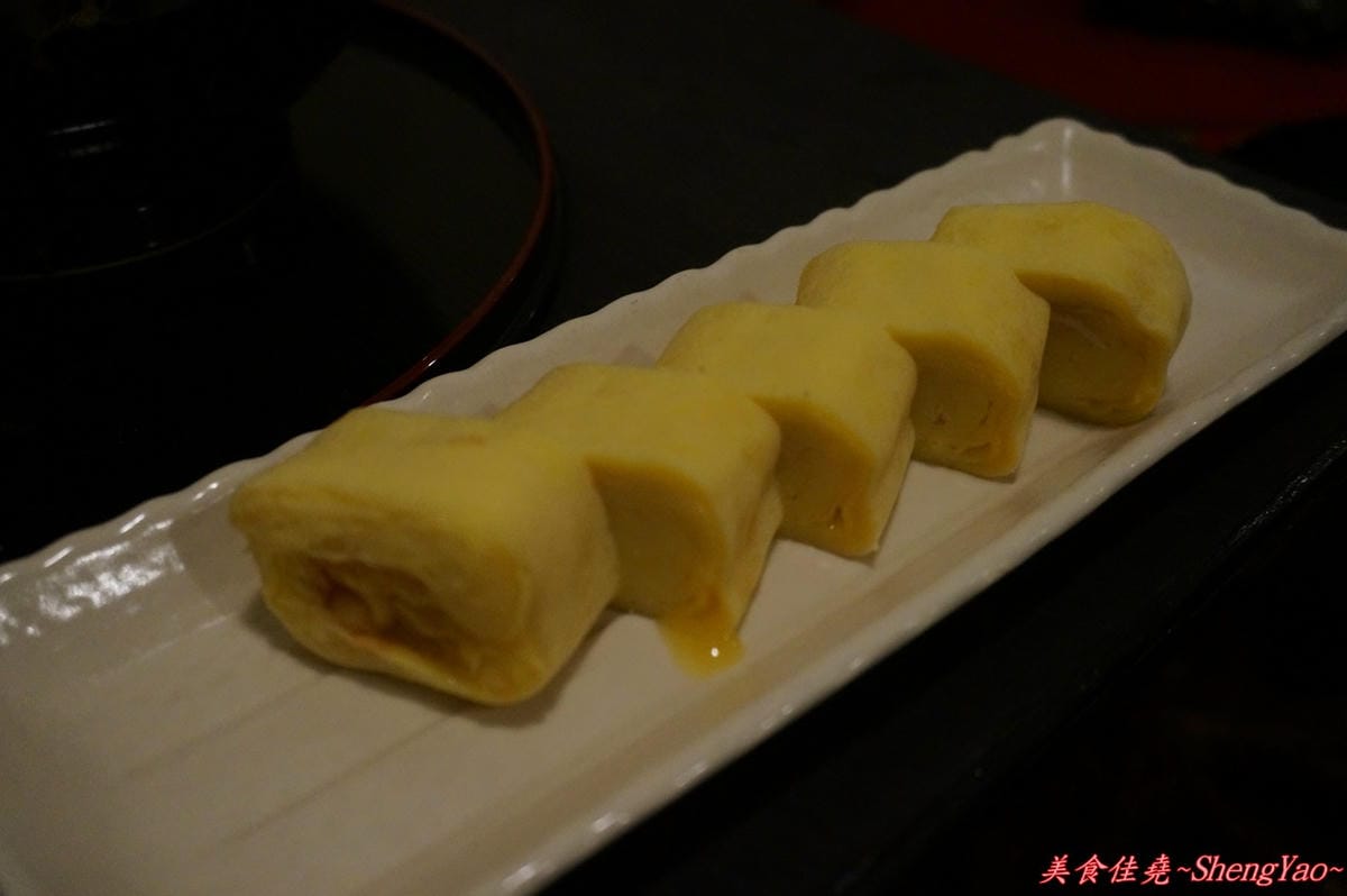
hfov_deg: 55.1
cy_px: 448
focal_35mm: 34
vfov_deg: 38.3
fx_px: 1290
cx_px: 674
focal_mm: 23
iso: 3200
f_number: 4.5
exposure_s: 1/125
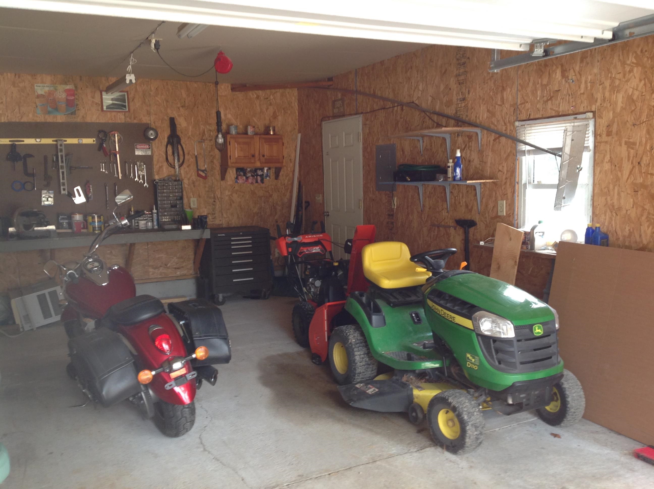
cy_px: 244
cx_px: 327
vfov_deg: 40.6
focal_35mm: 35
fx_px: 660
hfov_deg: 52.7
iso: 50
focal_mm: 4.28
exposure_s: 1/20
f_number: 2.4
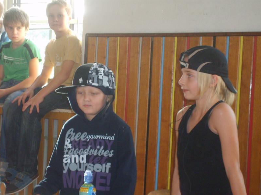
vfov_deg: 14.0
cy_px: 98
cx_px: 130
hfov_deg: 18.5
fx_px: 799
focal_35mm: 106
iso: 253
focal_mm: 17.4
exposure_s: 1/60
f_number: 4.9
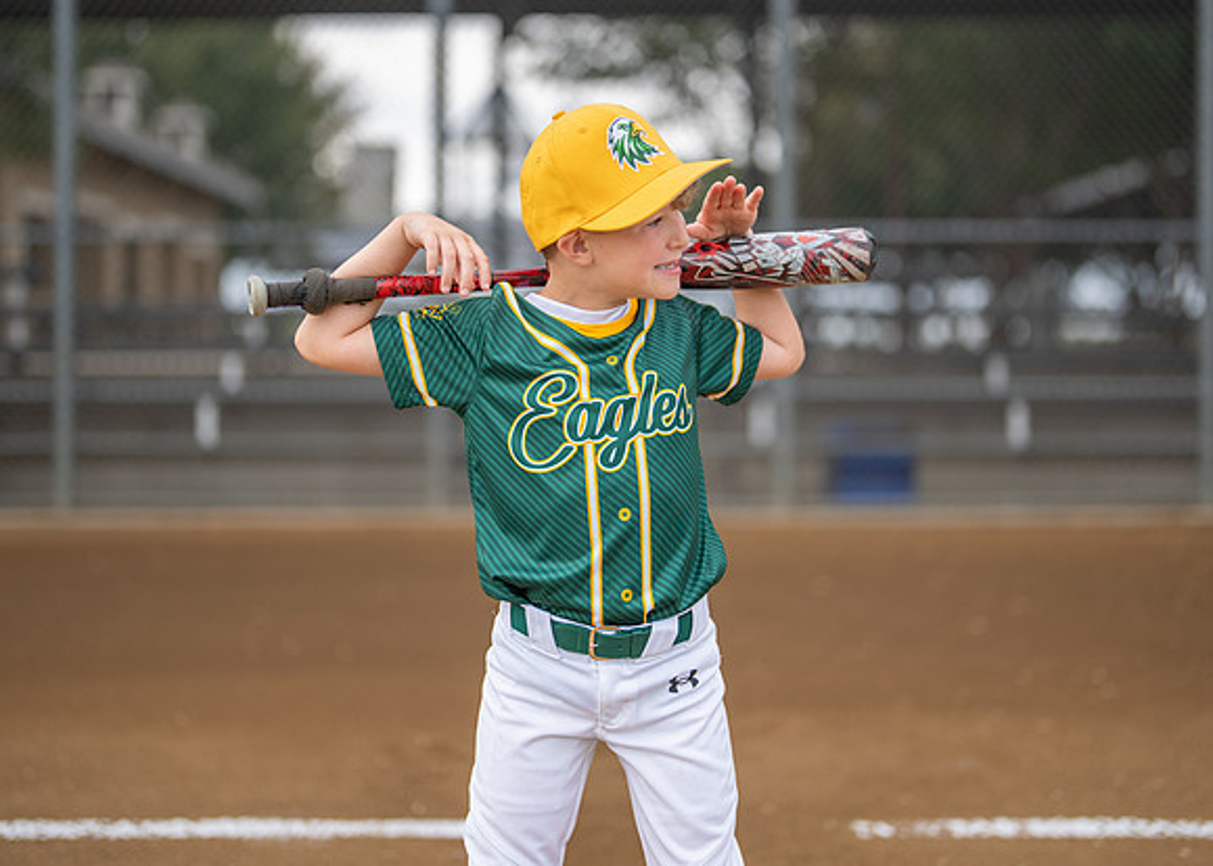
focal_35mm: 62
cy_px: 353
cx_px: 609
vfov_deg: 22.8
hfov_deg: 31.6
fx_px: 2142
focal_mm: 50
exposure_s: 1/3200
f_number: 1.2
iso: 200
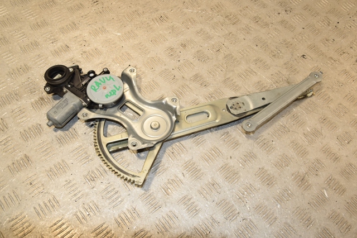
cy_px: 119
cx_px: 178
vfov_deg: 39.9
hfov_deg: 57.2
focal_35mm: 33
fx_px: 327
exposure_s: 1/200
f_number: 9
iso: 800
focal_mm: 22
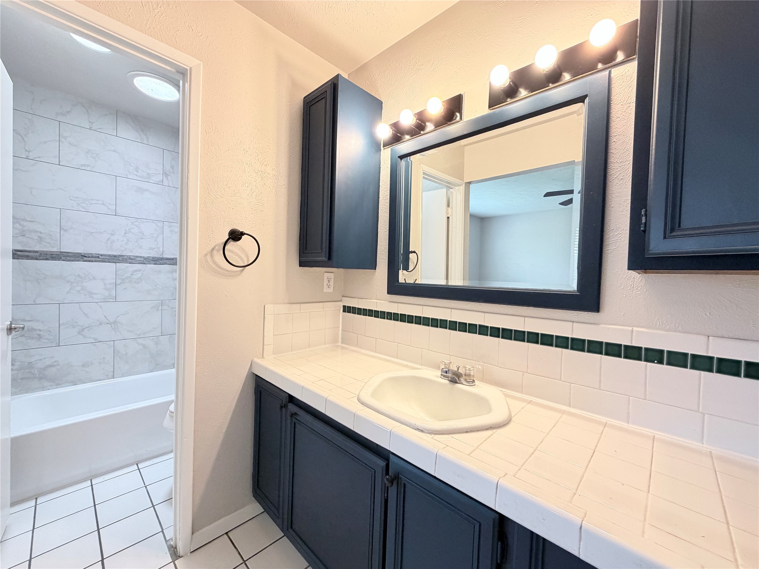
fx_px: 307
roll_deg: -1.4
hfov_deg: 102.1
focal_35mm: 14
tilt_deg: -2.5
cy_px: 284
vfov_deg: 85.7
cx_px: 380
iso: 320
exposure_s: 1/60
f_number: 2.2
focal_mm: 2.22
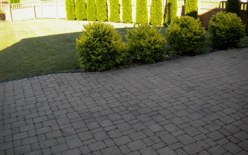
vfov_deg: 33.6
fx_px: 257
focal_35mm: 38
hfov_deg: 51.5
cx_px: 125
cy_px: 68
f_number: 4.6
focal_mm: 6.3
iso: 80
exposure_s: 1/141
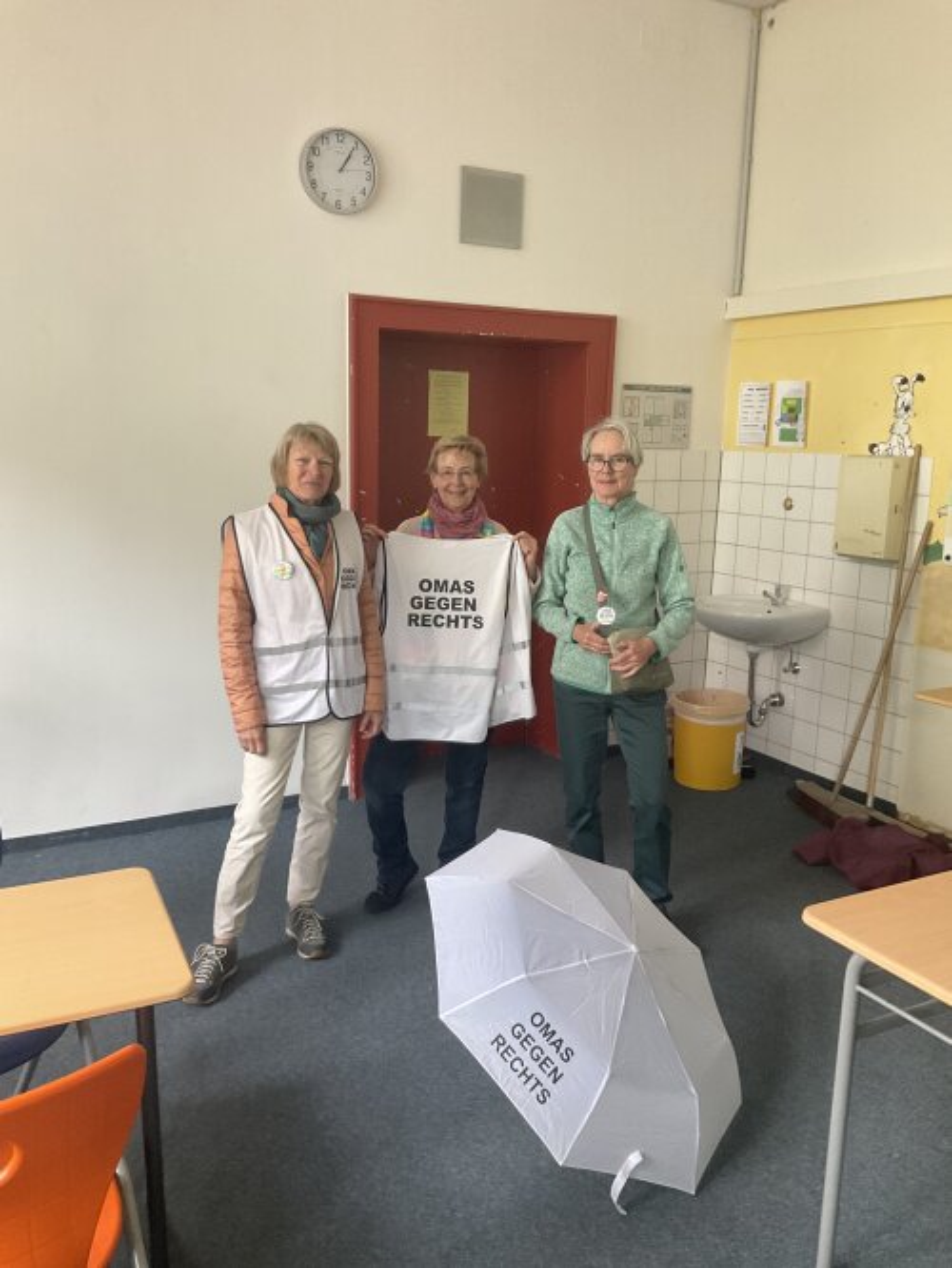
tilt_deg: -12.8
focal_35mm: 29
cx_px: 476
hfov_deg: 48.3
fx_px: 1063
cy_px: 634
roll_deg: -1.6
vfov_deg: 61.6
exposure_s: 1/60
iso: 200
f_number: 1.8
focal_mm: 3
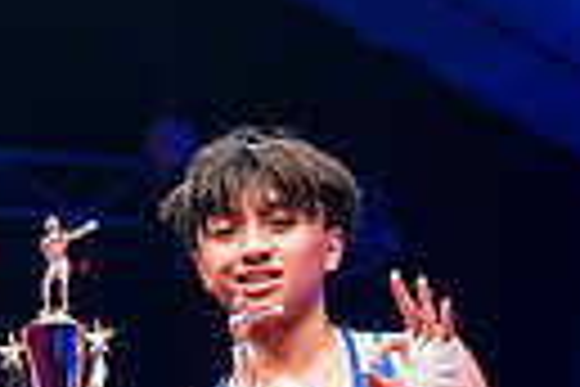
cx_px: 76
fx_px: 3109
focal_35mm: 193
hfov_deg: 10.6
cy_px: 790
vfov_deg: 6.9
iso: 4000
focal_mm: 43
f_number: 2.8
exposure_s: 1/250
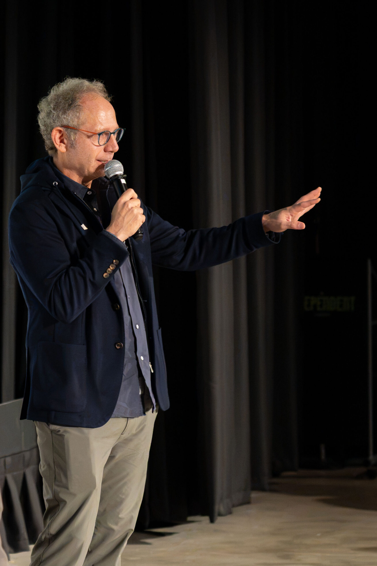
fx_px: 2555
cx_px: -46
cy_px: 127
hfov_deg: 8.4
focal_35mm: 163
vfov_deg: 12.6
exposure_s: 1/125
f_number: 2.8
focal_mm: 70
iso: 4000
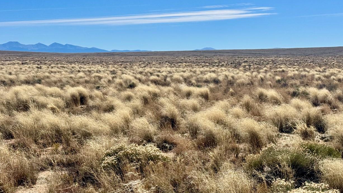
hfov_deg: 31.0
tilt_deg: -5.8
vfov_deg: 17.7
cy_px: 122
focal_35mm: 68
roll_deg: -0.4
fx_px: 618
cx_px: 192
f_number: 1.78
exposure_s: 1/7937
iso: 64
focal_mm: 6.76
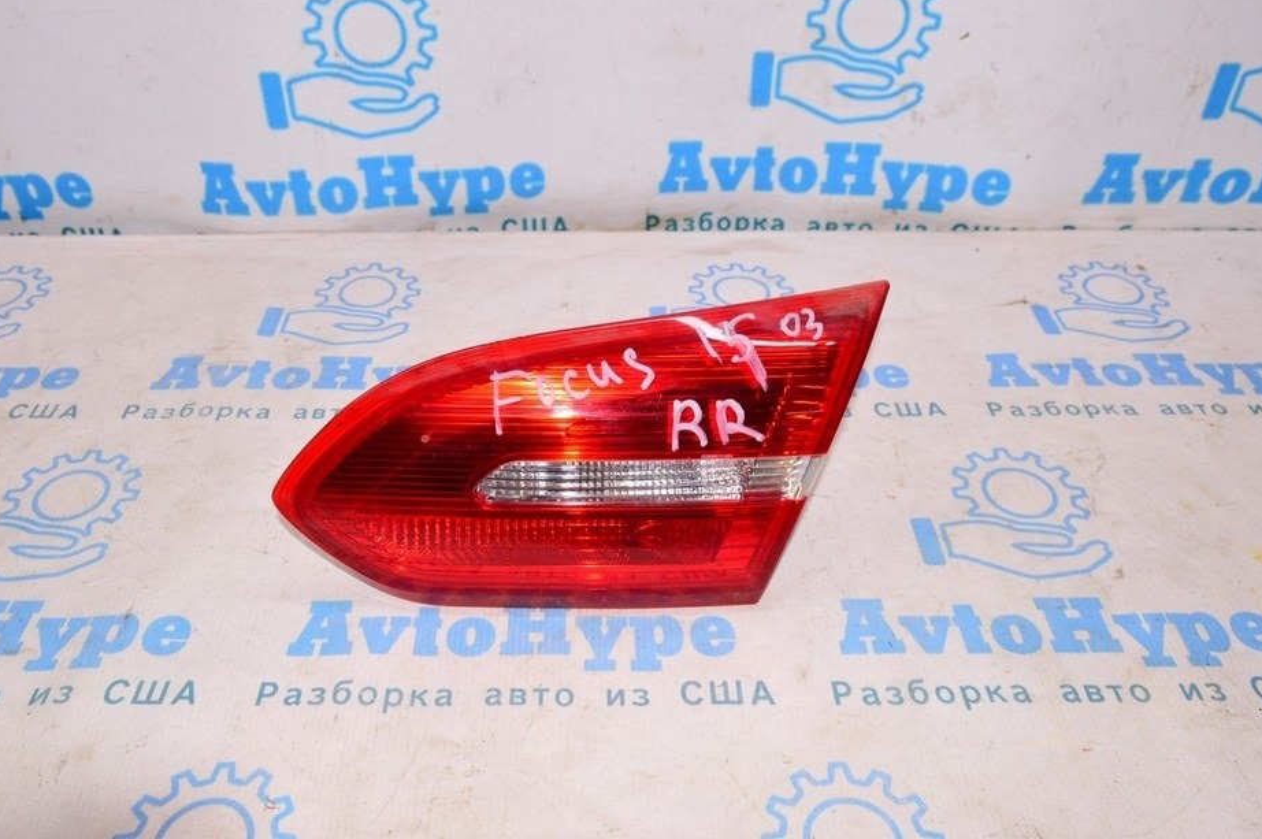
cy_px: 374
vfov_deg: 43.5
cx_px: 586
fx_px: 1051
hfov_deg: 61.9
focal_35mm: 30
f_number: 8
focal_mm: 18
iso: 1600
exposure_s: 1/200
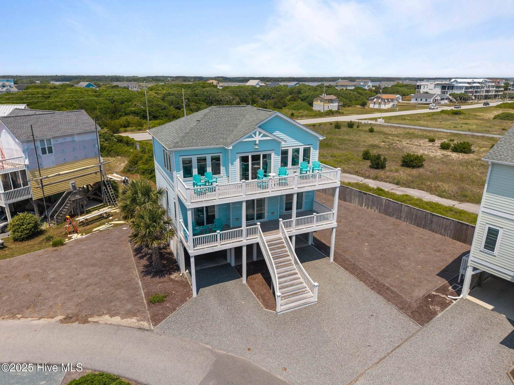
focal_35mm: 24
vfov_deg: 56.8
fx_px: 356
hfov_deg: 71.6
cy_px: 192
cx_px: 257
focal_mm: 8.67
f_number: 1.8
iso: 110
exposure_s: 1/4000
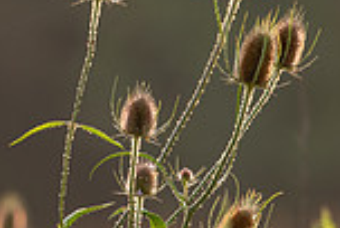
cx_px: 164
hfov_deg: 1.2
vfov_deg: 0.8
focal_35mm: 1701
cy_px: 156
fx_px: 16096
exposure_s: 1/350
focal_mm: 400
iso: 200
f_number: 6.3
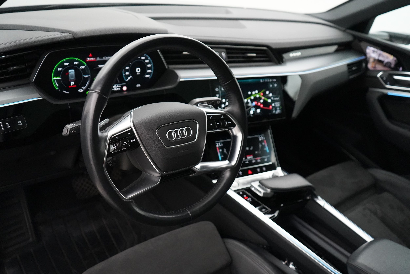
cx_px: 205
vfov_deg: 42.3
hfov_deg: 60.3
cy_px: 137
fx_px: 353
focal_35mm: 31
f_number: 3.5
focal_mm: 31
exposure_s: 1/160
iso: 10000
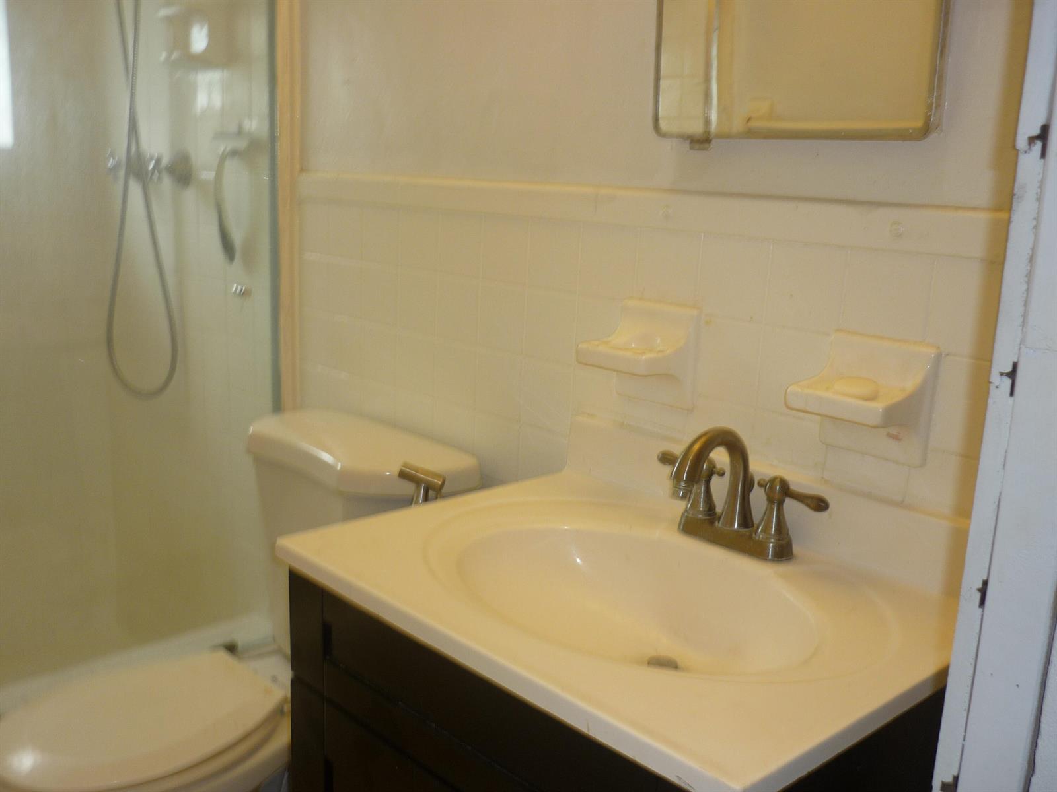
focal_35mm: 33
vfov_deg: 42.9
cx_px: 528
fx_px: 1008
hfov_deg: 55.4
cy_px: 396
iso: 100
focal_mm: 5.5
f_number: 2.8
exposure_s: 1/30
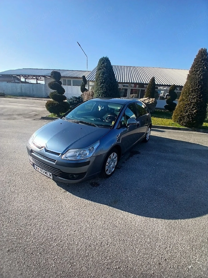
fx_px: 136
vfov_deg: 91.0
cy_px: 139
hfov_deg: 74.7
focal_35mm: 17
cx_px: 104
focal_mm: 1.4
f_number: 2.2
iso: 50
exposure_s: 1/1111
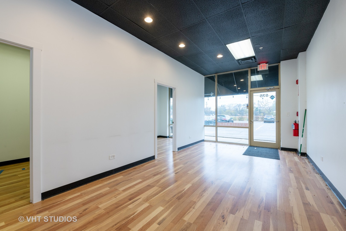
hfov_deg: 100.4
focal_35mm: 15
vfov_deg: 77.3
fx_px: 144
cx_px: 173
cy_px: 116
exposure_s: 1/15
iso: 200
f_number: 9.5
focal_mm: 15
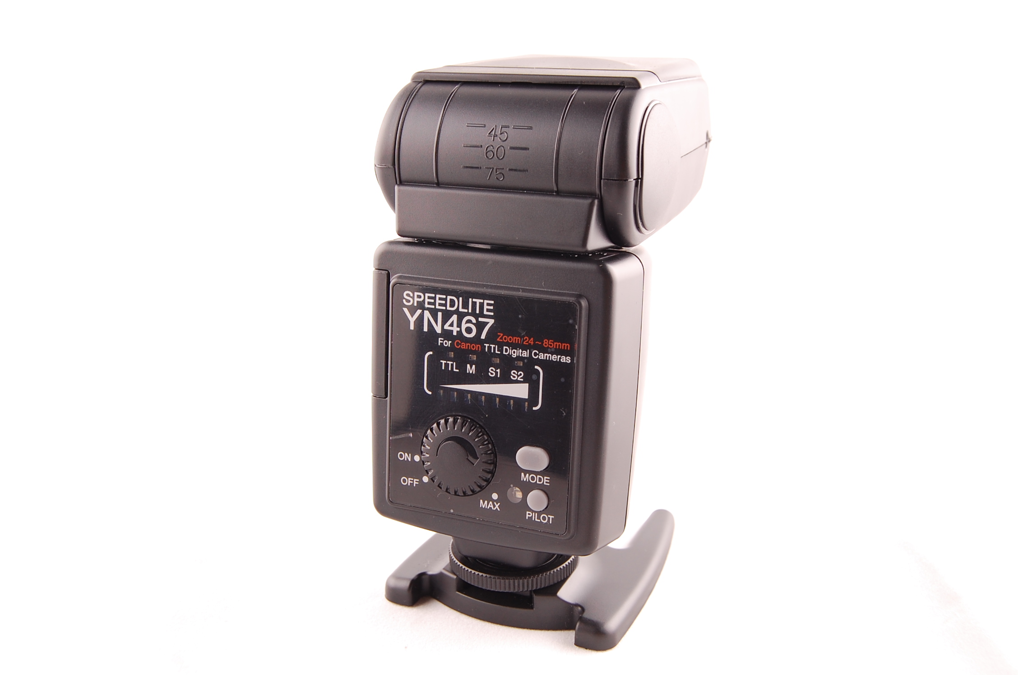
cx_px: 509
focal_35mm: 42
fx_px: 1186
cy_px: 338
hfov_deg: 46.5
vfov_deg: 31.8
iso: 200
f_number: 8
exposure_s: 1/250
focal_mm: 28
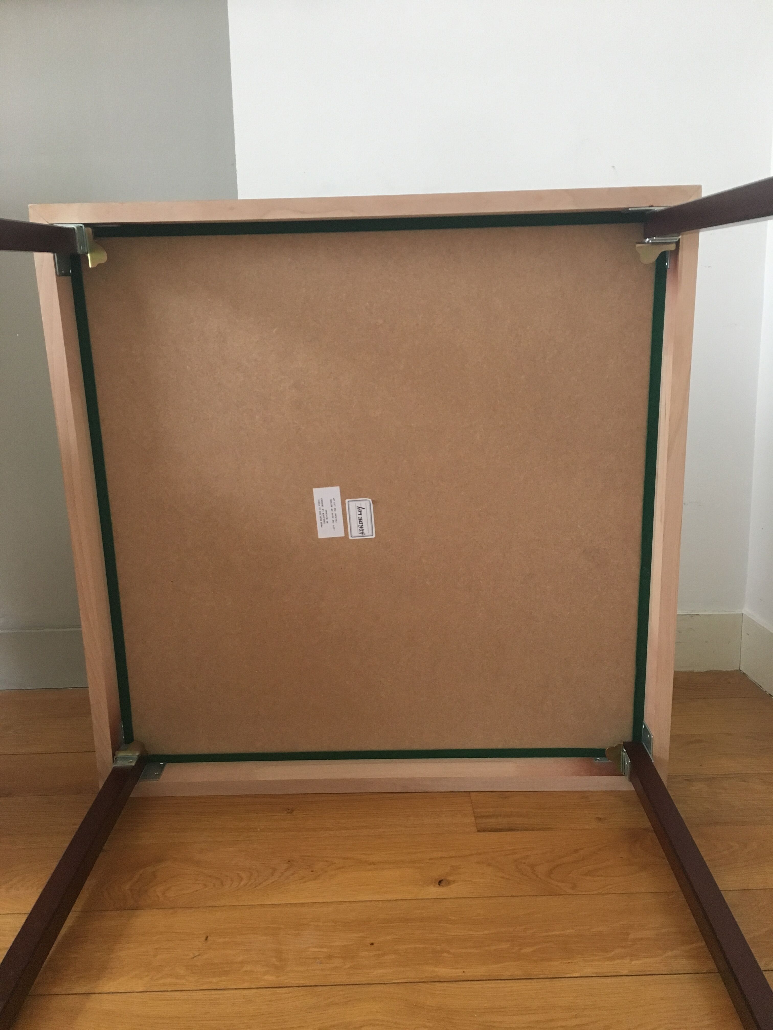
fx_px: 863
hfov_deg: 48.2
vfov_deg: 61.7
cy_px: 515
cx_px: 386
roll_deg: +1.1
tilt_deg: -11.6
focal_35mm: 29
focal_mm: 4.15
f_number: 2.2
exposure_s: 1/33
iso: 160
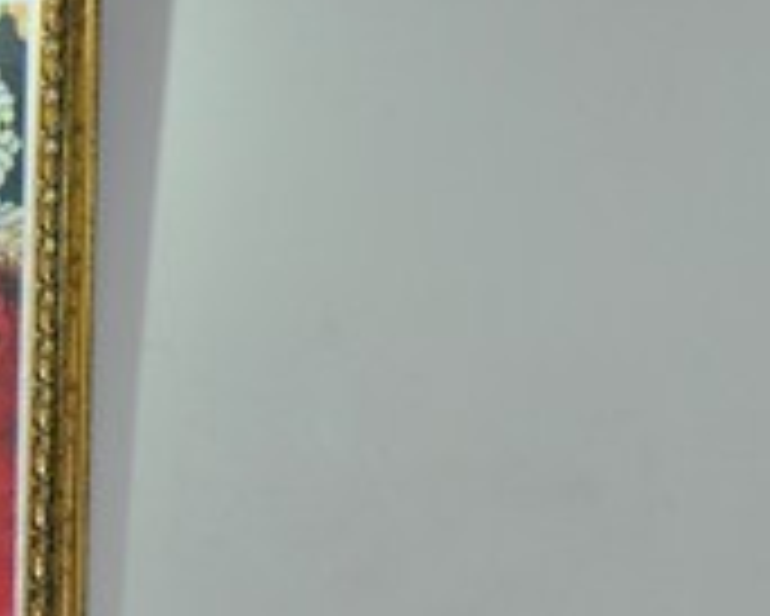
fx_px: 2873
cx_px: 360
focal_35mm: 126
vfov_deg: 11.9
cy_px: 789
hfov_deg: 15.3
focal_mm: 24
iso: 800
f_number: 3.8
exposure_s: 1/60
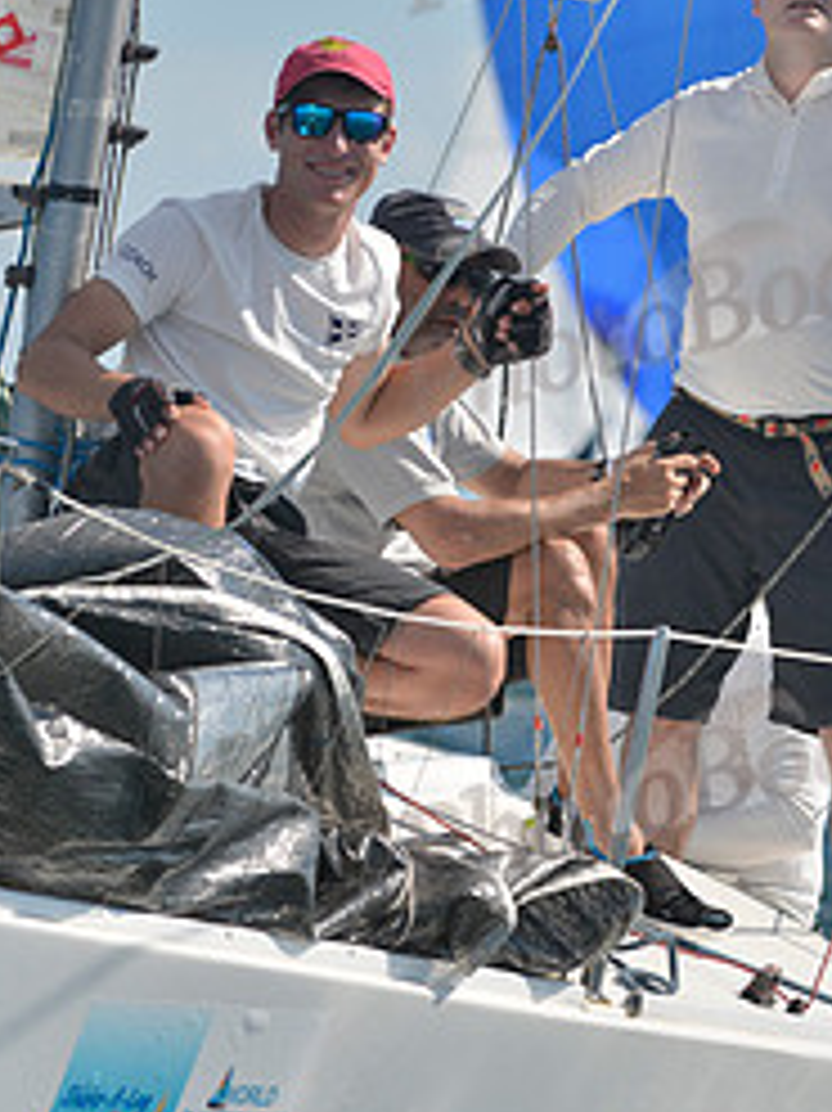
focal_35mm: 452
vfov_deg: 4.4
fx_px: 14498
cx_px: 171
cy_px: 610
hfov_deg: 3.3
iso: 200
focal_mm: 200
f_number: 6.3
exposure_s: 1/1250
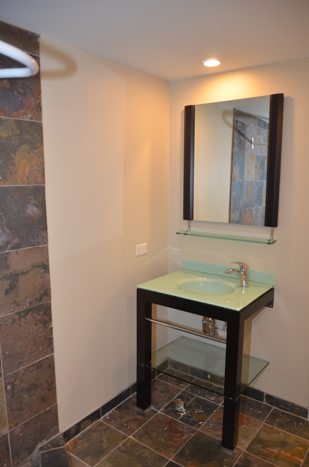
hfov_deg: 47.7
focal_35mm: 27
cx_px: 154
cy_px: 234
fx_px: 349
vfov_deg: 67.5
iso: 800
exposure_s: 1/60
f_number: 4
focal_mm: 18
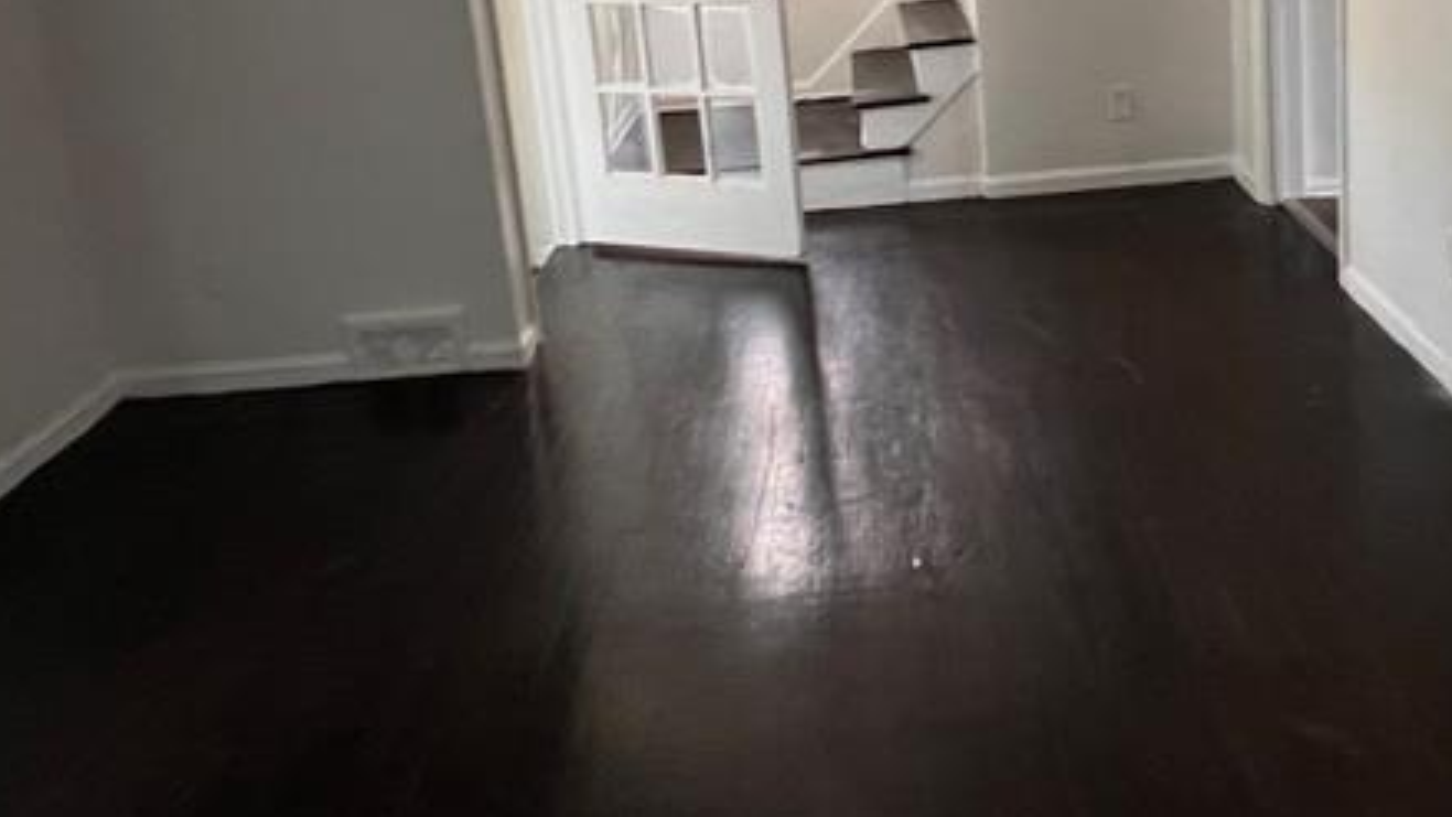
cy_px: 93
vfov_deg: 33.9
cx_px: 857
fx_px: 1271
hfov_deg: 59.1
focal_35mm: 33
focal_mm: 1.57
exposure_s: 1/60
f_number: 1.8
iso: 250
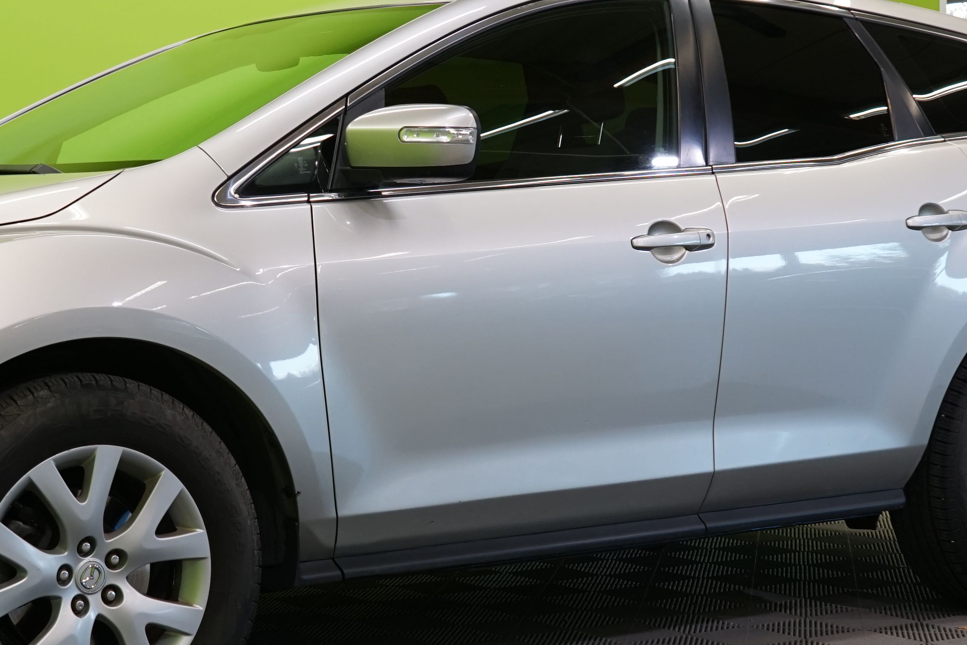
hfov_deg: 26.8
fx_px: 2015
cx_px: 287
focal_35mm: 75
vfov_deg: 18.2
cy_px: 335
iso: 500
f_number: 6.3
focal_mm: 32
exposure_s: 1/30
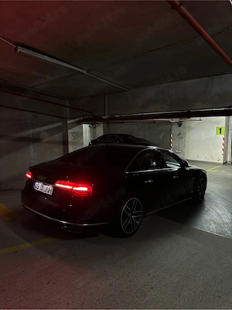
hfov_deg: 56.8
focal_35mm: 24
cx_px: 116
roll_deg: +0.5
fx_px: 214
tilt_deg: -7.5
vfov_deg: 71.6
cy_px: 155
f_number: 1.78
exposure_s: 1/34
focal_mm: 6.86
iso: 640
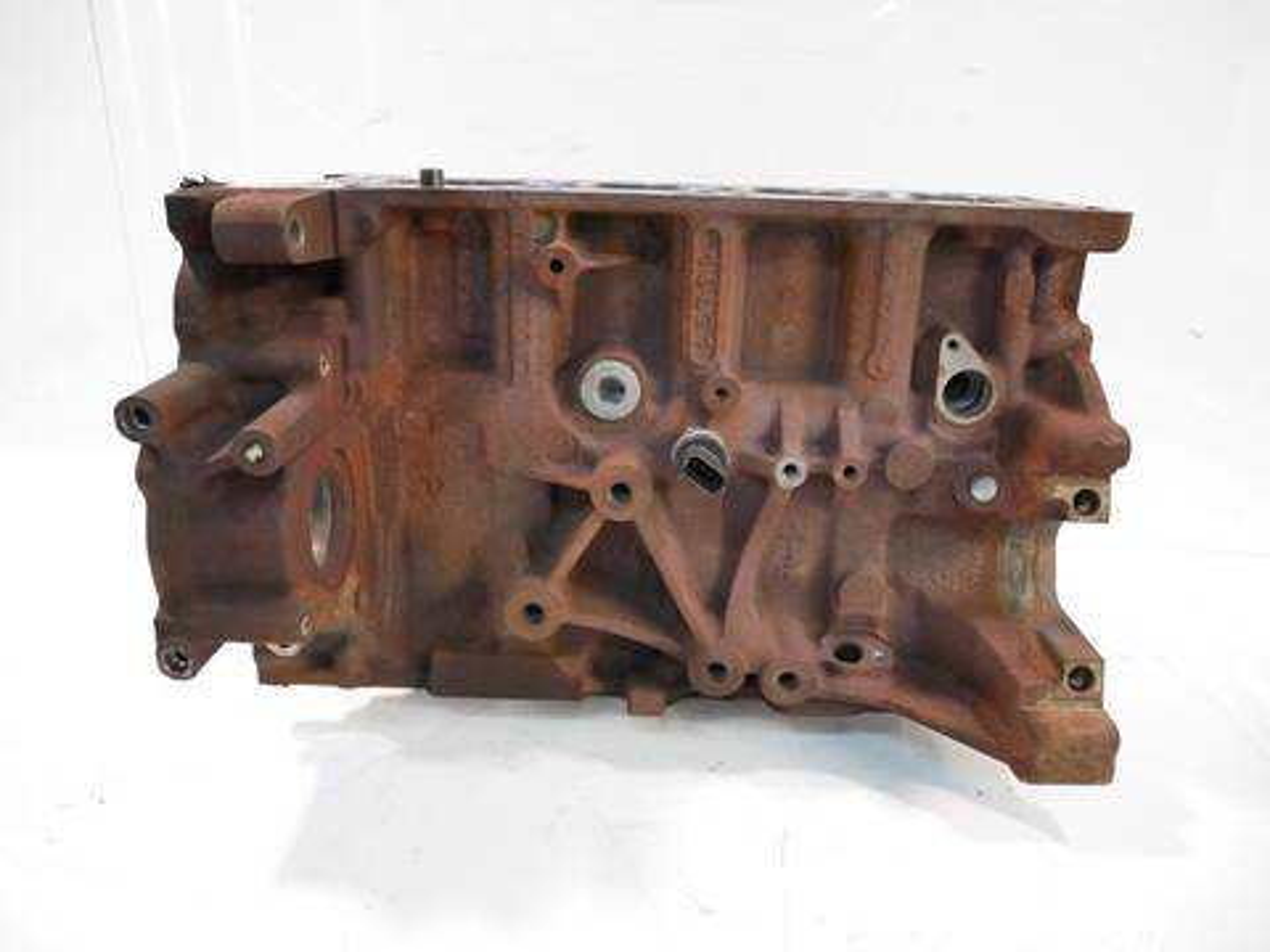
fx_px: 881
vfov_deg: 56.8
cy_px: 476
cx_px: 635
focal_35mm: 24
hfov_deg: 71.6
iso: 1250
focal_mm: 12
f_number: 3.5
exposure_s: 1/60
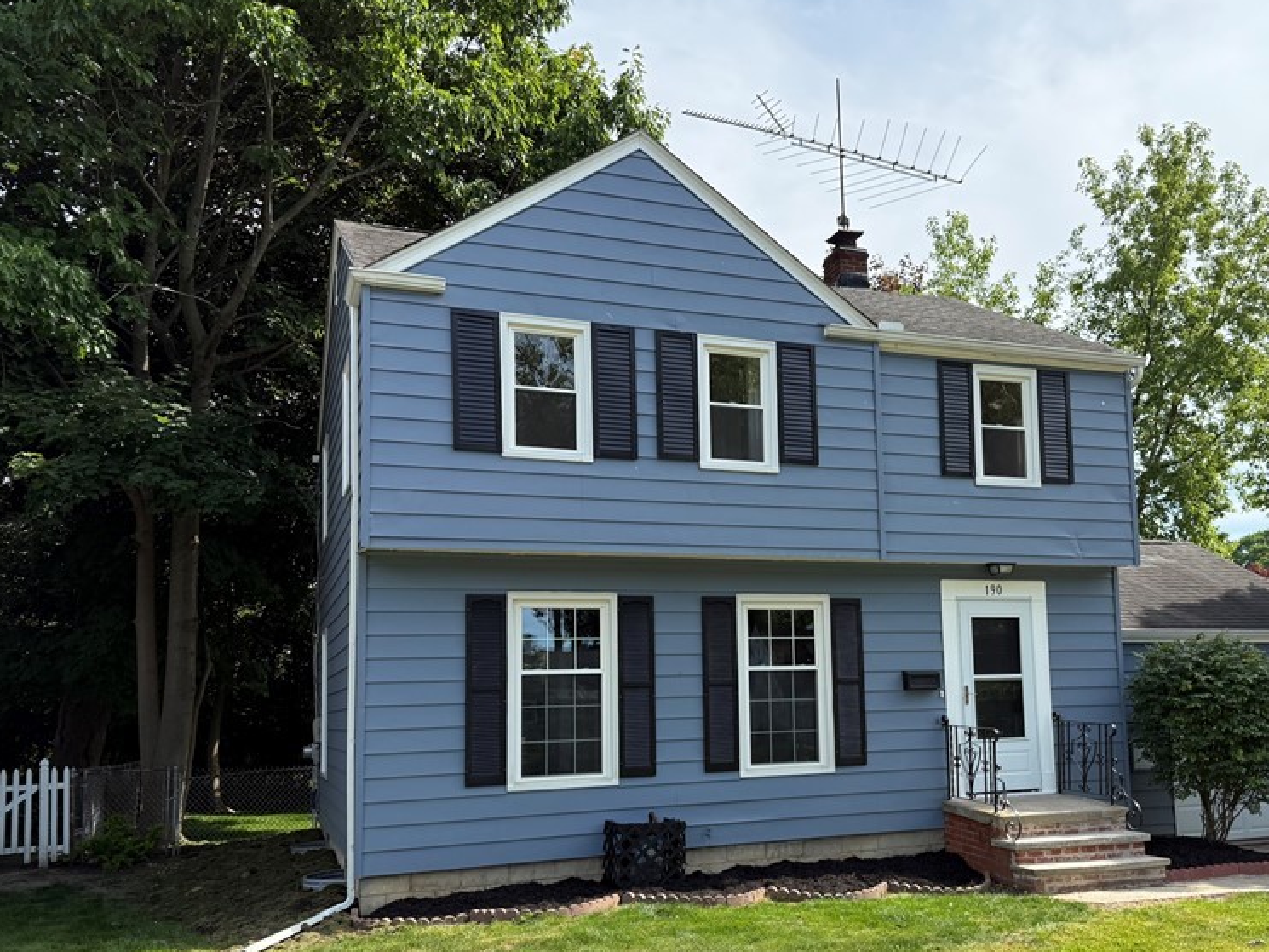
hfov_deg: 54.6
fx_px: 1210
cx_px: 806
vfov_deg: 42.7
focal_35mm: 33
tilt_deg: +5.5
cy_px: 576
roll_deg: +0.2
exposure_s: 1/2801
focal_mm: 6.76
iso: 100
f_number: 1.78
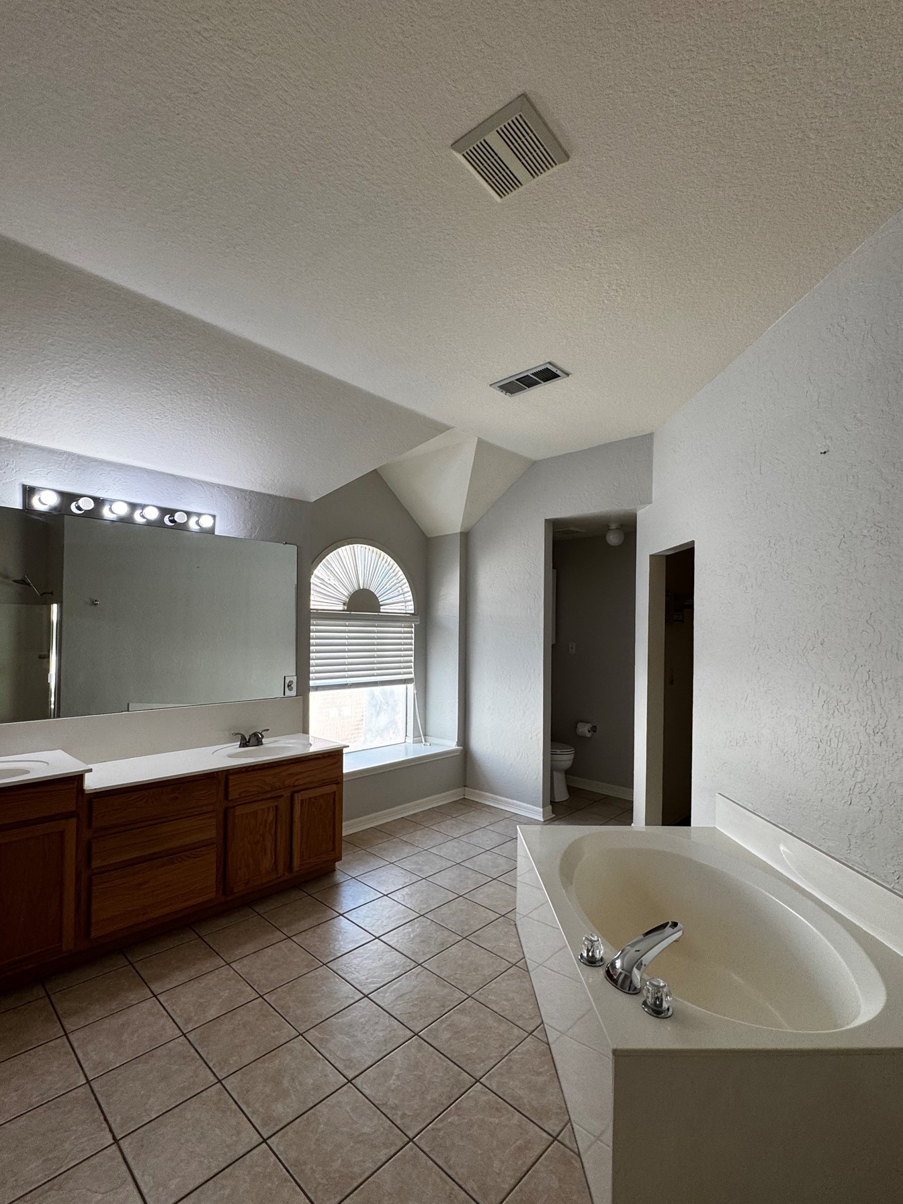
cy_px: 625
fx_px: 557
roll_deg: -0.5
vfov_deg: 94.5
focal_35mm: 16
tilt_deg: +1.2
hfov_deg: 78.1
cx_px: 452
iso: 100
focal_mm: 2.22
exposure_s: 1/120
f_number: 2.2
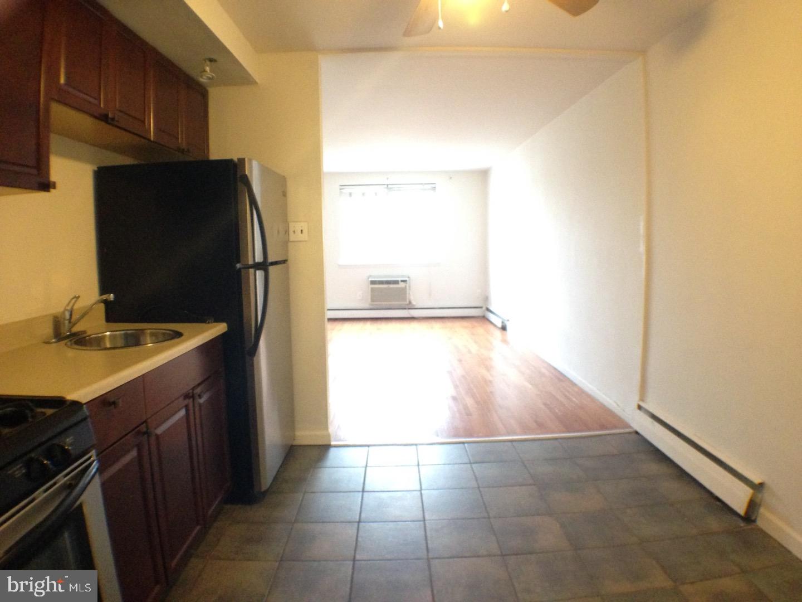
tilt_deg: -6.4
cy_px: 301
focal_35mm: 33
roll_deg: +0.0
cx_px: 401
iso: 400
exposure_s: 1/15
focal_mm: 4.12
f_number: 2.4
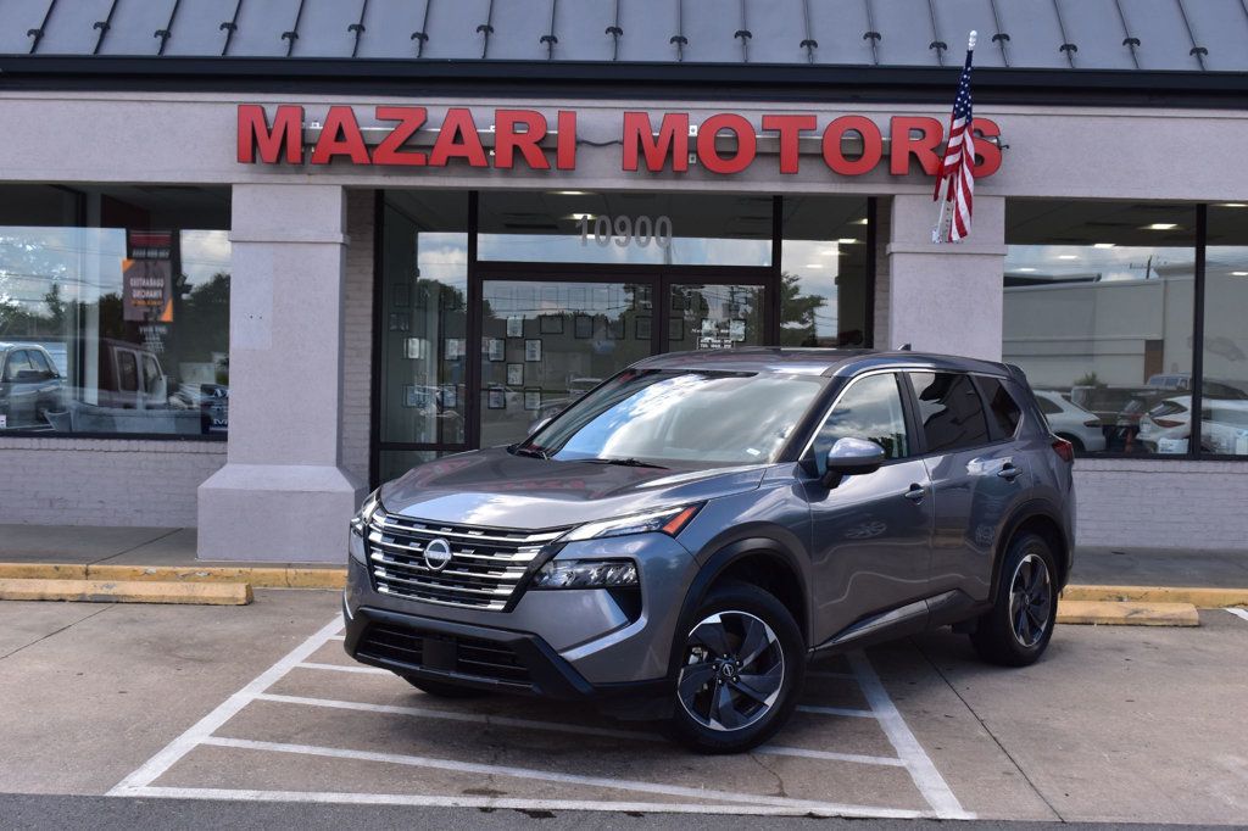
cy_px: 416
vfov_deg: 26.5
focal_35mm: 51
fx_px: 1767
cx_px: 624
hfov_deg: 38.9
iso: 400
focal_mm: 34
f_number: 10
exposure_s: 1/200
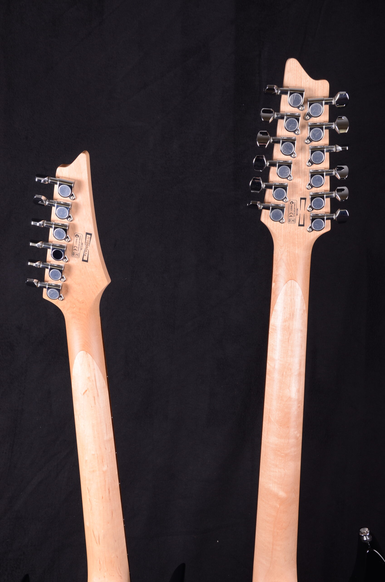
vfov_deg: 53.2
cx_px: 192
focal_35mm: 36
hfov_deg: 36.7
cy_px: 291
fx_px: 580
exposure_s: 1/200
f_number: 11
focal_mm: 24
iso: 200
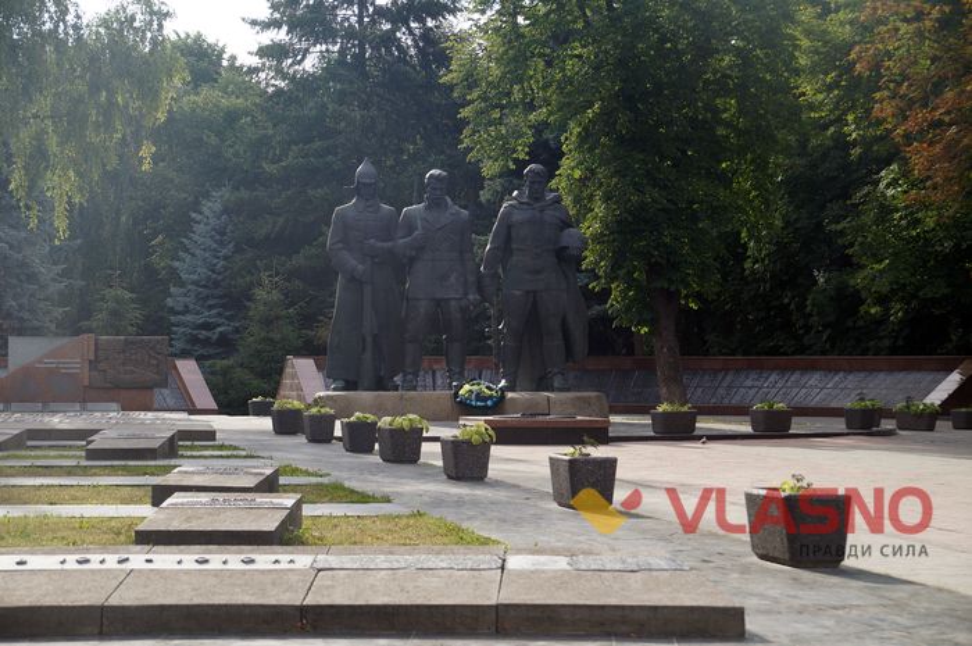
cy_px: 323
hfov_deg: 24.6
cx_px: 486
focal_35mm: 82
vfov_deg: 16.5
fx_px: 2225
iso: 100
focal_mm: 55
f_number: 6.3
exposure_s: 1/200
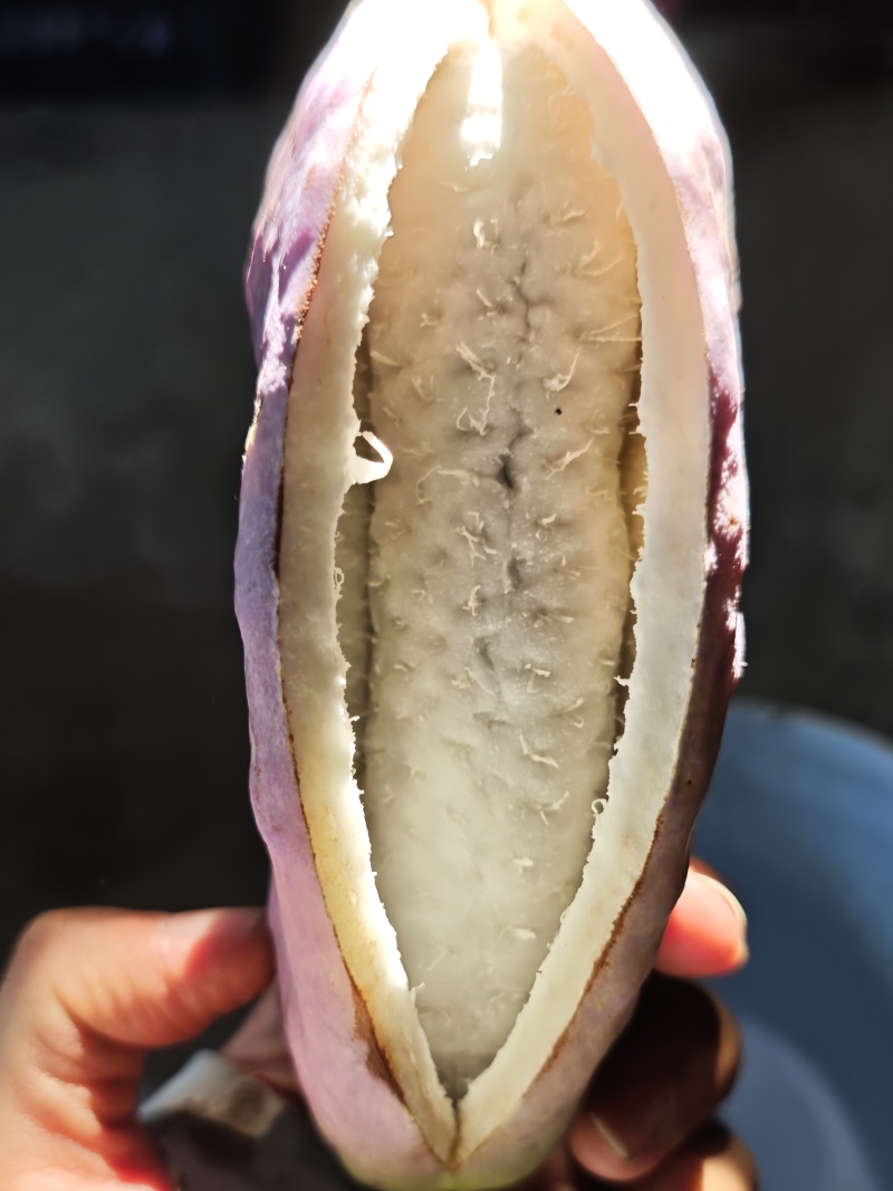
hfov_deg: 40.7
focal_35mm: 35
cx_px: 446
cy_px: 596
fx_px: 1204
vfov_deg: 52.6
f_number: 1.62
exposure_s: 1/393
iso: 500
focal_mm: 6.55
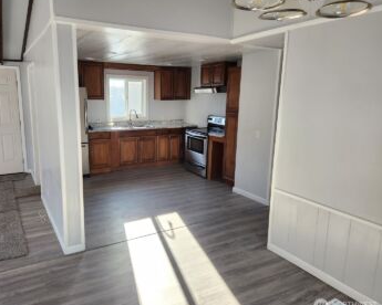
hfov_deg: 65.7
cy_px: 151
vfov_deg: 54.9
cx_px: 164
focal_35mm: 26
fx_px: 294
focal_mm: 5.4
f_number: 1.8
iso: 125
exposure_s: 1/180
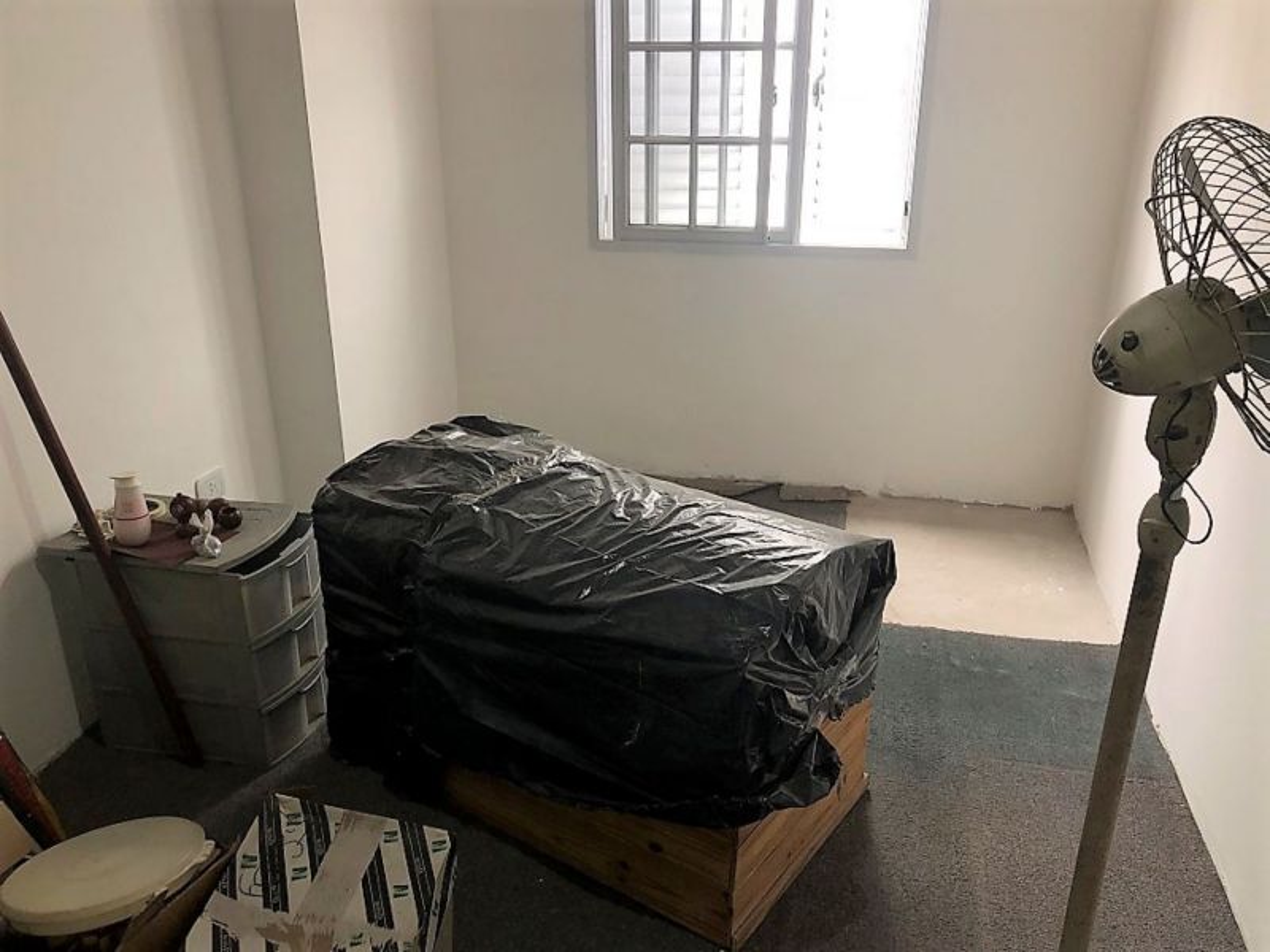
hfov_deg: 63.4
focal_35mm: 28
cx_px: 635
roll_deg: +0.6
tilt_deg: -21.7
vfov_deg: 49.7
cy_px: 476
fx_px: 1027
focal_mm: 4
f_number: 1.8
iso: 20
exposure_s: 1/29
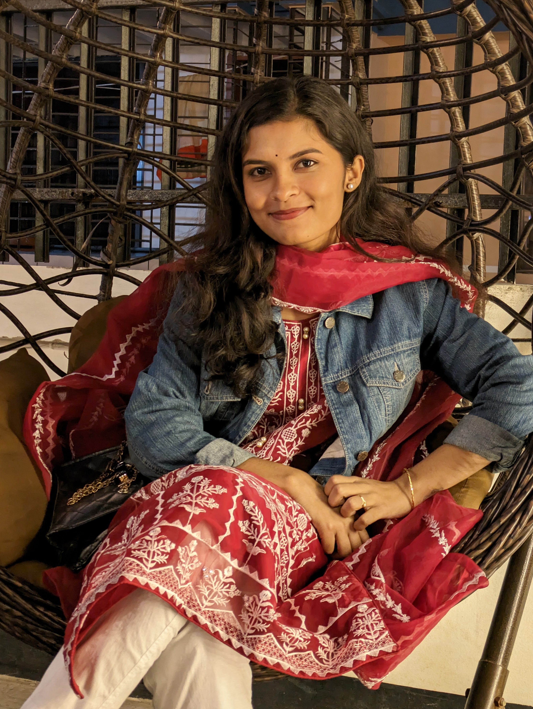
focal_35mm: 56
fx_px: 1149
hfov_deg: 26.1
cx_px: 280
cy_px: 323
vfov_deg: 34.3
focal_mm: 5.43
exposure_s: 1/25
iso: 255
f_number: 1.89
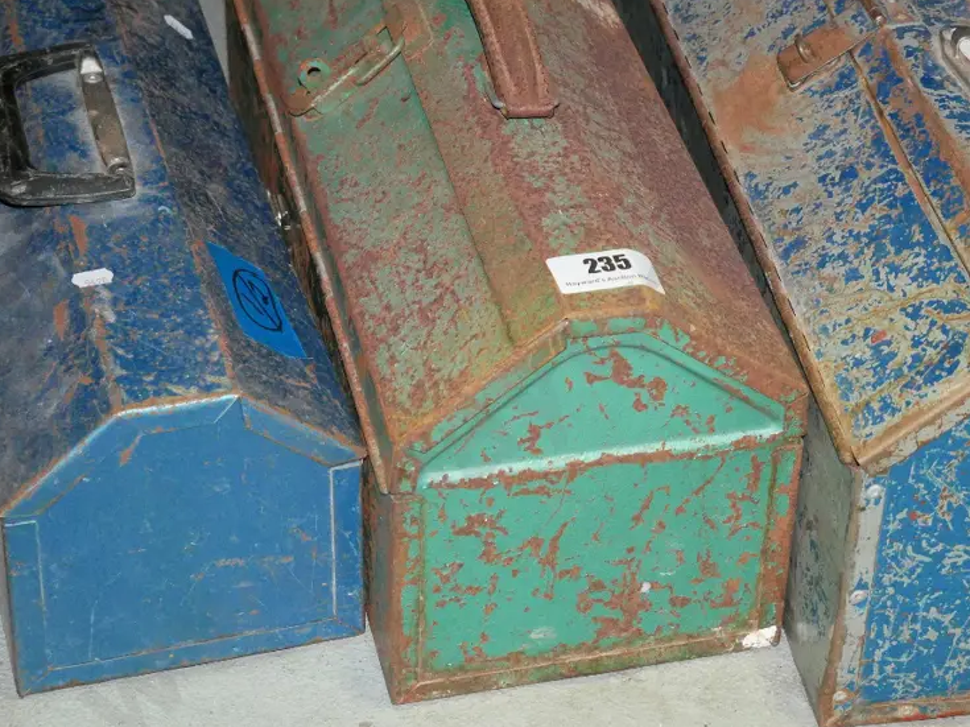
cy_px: 320
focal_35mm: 92
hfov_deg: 21.2
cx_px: 633
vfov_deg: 16.1
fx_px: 2578
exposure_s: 1/125
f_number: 5.6
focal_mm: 33
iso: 3200
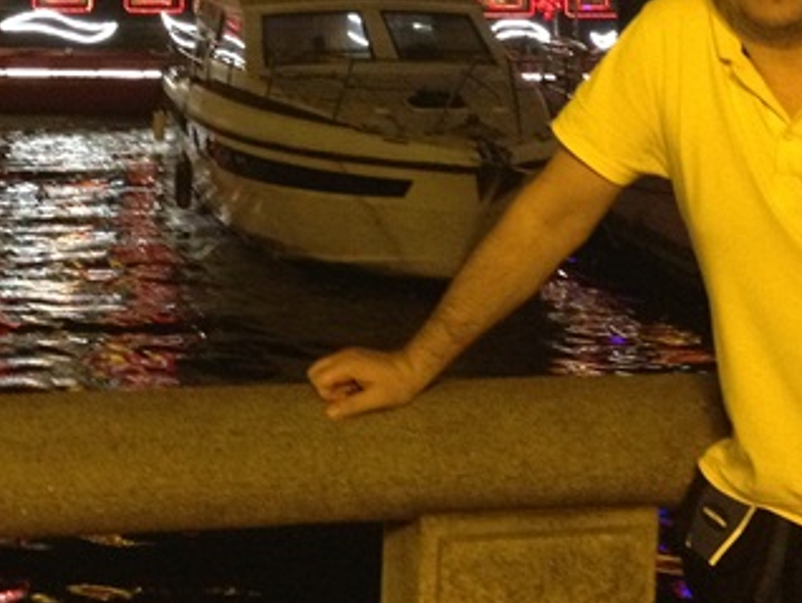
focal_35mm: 88
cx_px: 323
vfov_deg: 16.3
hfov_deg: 22.2
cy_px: -56
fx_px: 2040
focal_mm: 4.28
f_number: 2.4
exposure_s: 1/20
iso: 400
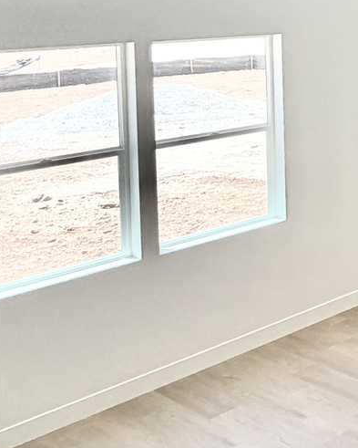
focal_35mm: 57
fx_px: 755
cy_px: 17
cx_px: 730
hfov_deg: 17.8
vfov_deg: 31.0
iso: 50
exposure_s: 1/379
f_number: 2.2
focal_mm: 2.22
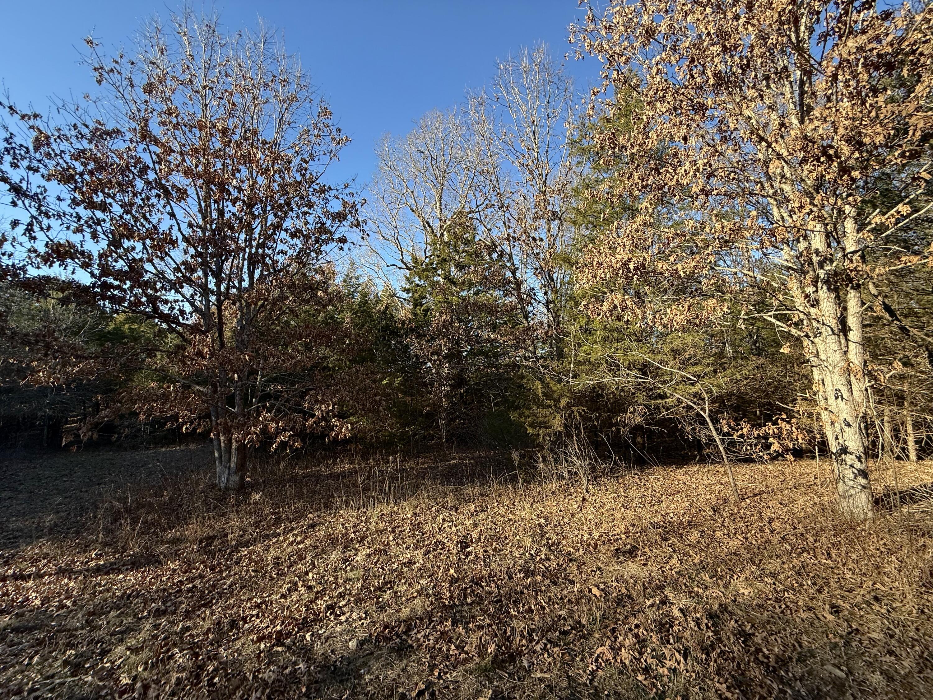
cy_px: 350
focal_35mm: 14
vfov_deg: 85.7
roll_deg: +1.7
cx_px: 466
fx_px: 377
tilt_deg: +5.7
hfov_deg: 102.1
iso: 50
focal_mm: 2.22
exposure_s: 1/260
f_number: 2.2
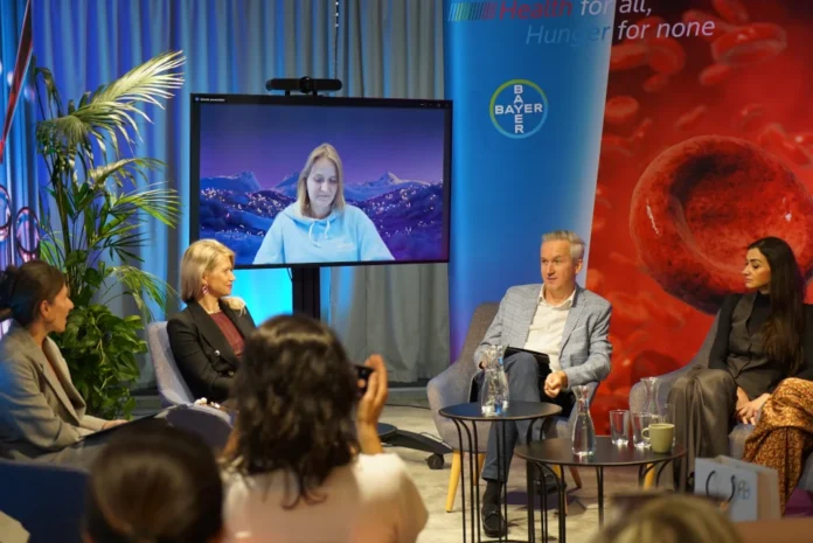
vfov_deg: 19.5
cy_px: 272
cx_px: 406
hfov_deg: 28.8
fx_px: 1582
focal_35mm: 70
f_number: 4
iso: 640
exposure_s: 1/160
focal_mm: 70
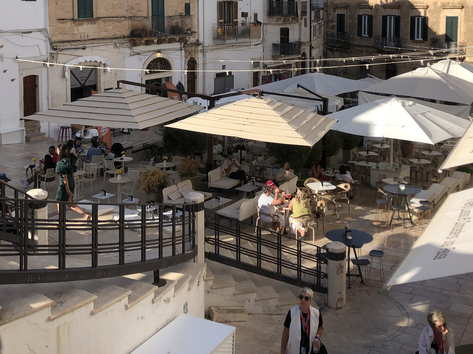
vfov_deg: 30.7
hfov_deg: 41.2
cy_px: 65
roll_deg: +0.9
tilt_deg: -5.7
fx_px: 629
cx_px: 247
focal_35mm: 46
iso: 20
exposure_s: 1/2000
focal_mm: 4
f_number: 1.8
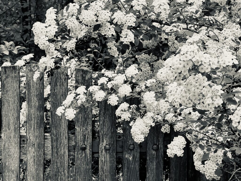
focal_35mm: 77
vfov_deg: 19.1
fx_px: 536
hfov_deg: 25.3
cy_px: 90
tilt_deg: -5.9
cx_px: 120
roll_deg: -0.2
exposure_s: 1/121
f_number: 2.8
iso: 80
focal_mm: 9
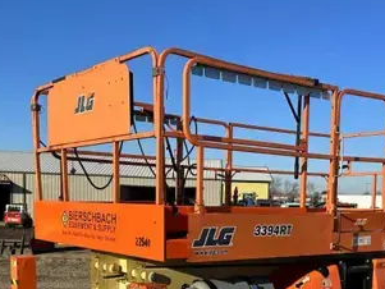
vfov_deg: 27.7
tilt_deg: -3.5
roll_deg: +0.0
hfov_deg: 37.4
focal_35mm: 51
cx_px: 228
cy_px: 249
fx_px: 567
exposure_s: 1/5263
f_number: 1.78
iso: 80
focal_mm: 6.86
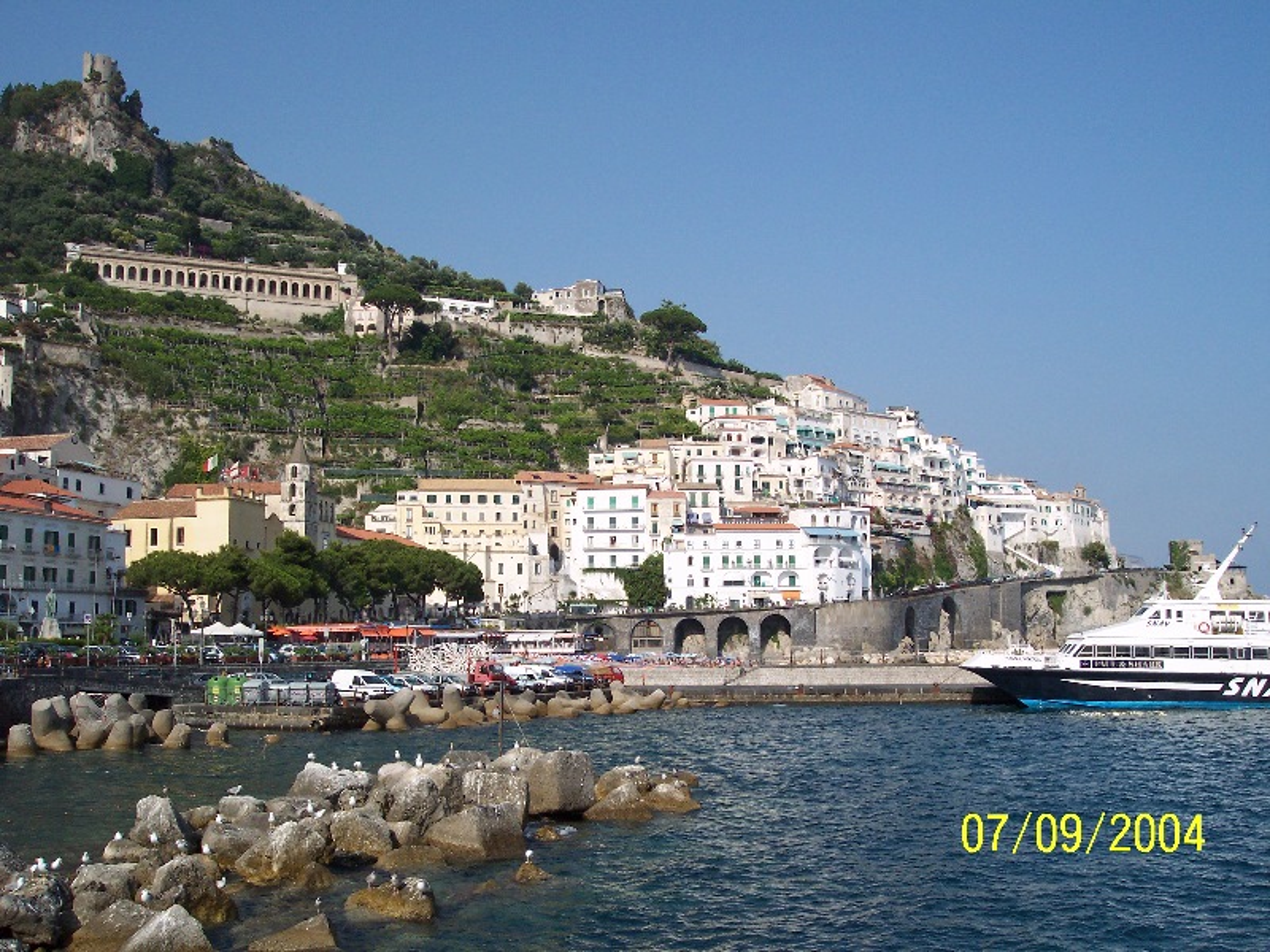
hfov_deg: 49.0
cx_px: 635
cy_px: 476
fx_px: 1394
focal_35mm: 38
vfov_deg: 37.7
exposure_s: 1/1000
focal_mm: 8
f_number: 4.8
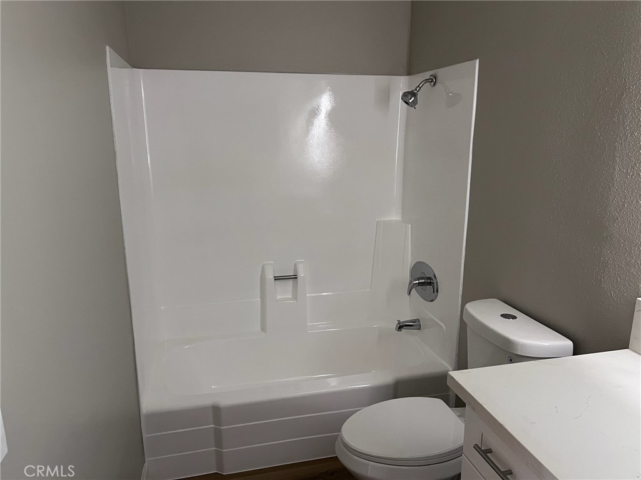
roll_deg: +0.5
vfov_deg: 53.1
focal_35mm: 26
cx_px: 320
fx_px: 481
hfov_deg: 67.3
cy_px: 240
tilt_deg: -13.6
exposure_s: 1/60
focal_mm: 5.7
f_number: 1.5
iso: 320
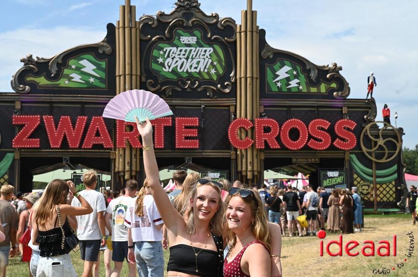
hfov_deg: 35.7
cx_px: 209
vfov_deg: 24.1
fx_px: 649
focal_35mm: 56
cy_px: 138
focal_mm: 56
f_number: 7.1
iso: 100
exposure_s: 1/400
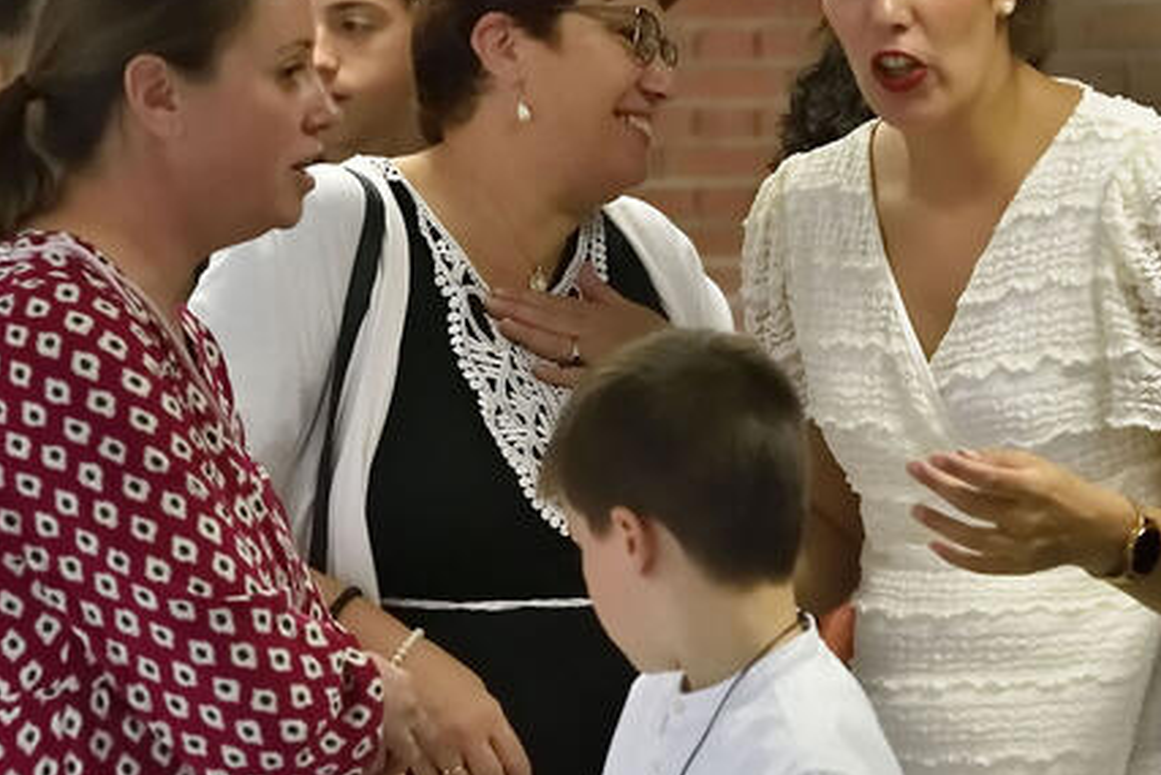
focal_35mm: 211
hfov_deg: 9.7
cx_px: 590
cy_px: 377
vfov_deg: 6.5
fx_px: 6807
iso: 12800
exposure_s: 1/640
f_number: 9
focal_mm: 150
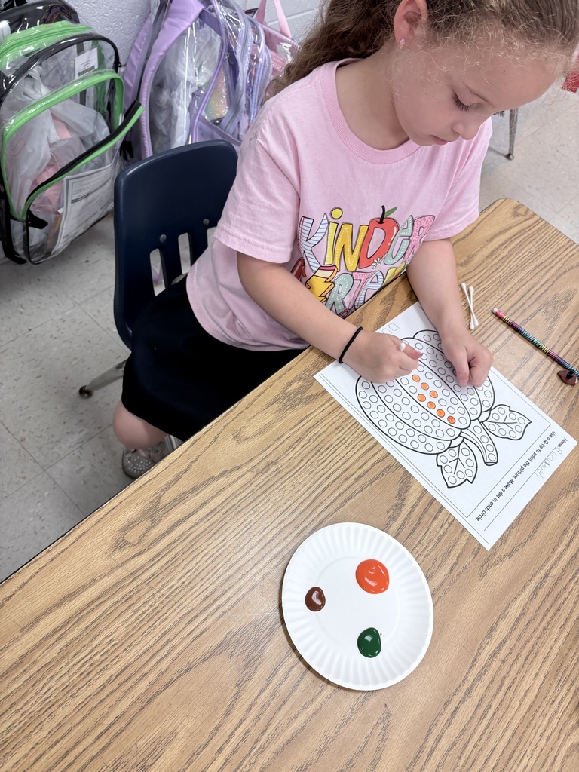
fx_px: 580
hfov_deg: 53.1
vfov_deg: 67.3
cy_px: 386
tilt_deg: -54.6
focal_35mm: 26
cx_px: 290
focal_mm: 5.96
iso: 80
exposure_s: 1/120
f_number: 1.6
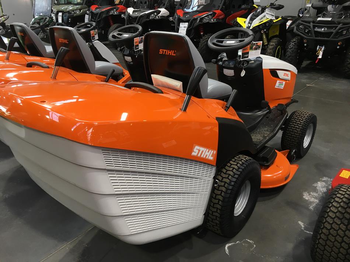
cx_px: 175
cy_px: 131
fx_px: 293
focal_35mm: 29
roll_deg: +0.3
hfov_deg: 61.7
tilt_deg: -22.7
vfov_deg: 48.2
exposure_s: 1/33
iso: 40
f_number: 2.2
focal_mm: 4.15
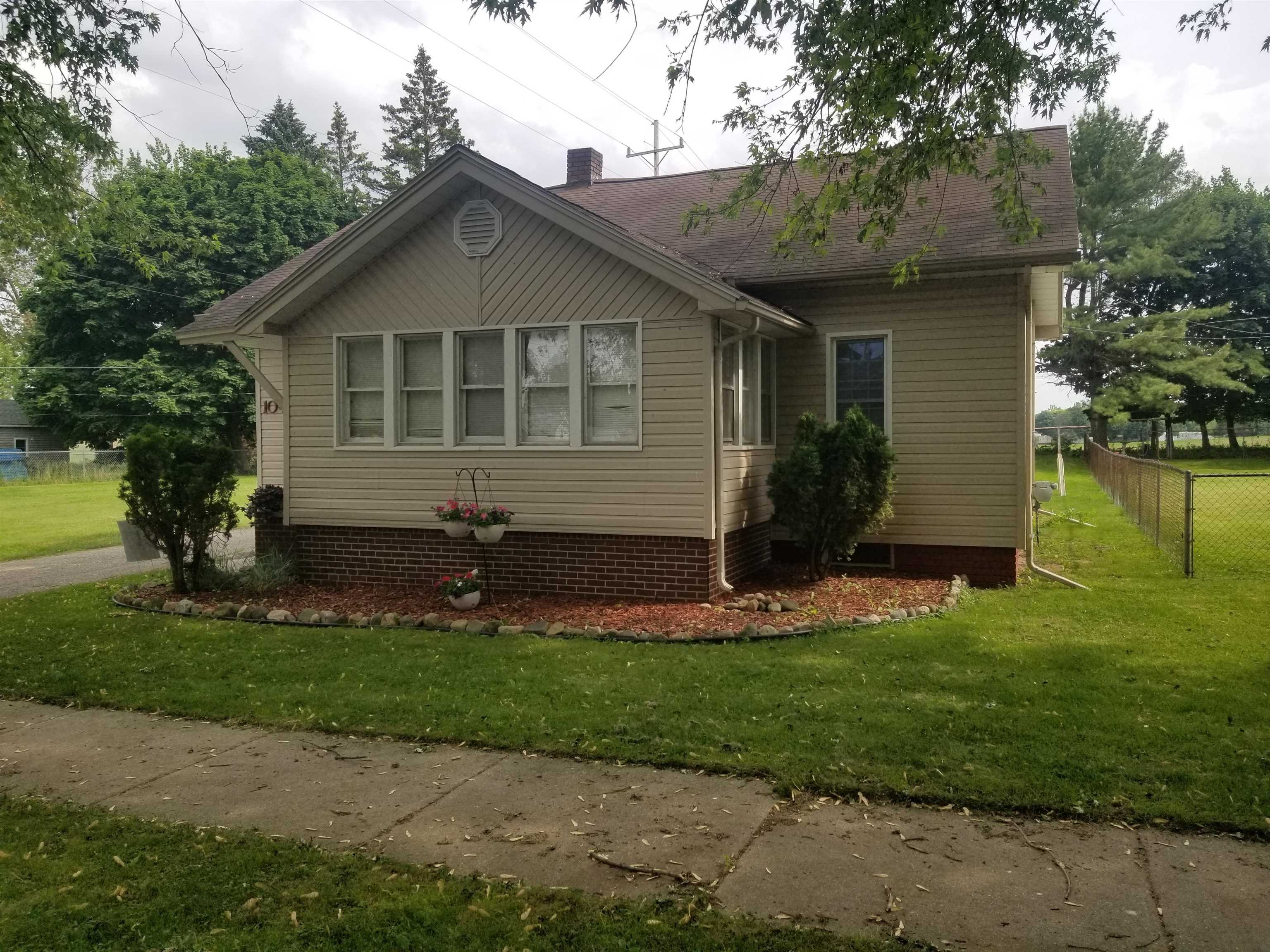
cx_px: 635
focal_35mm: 26
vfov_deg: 53.1
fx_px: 954
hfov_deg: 67.3
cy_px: 476
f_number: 1.7
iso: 50
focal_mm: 4.25
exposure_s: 1/2105
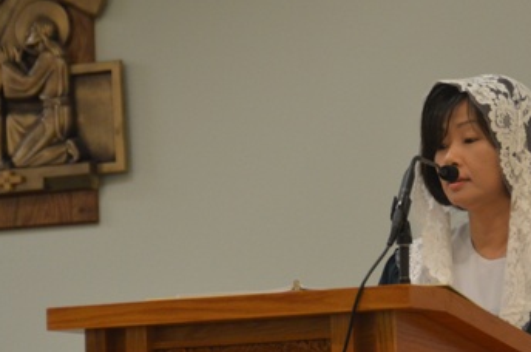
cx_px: 333
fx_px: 6154
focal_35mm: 418
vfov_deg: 3.3
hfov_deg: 4.9
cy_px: 102
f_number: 5.6
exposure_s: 1/30
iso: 1600
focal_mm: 150
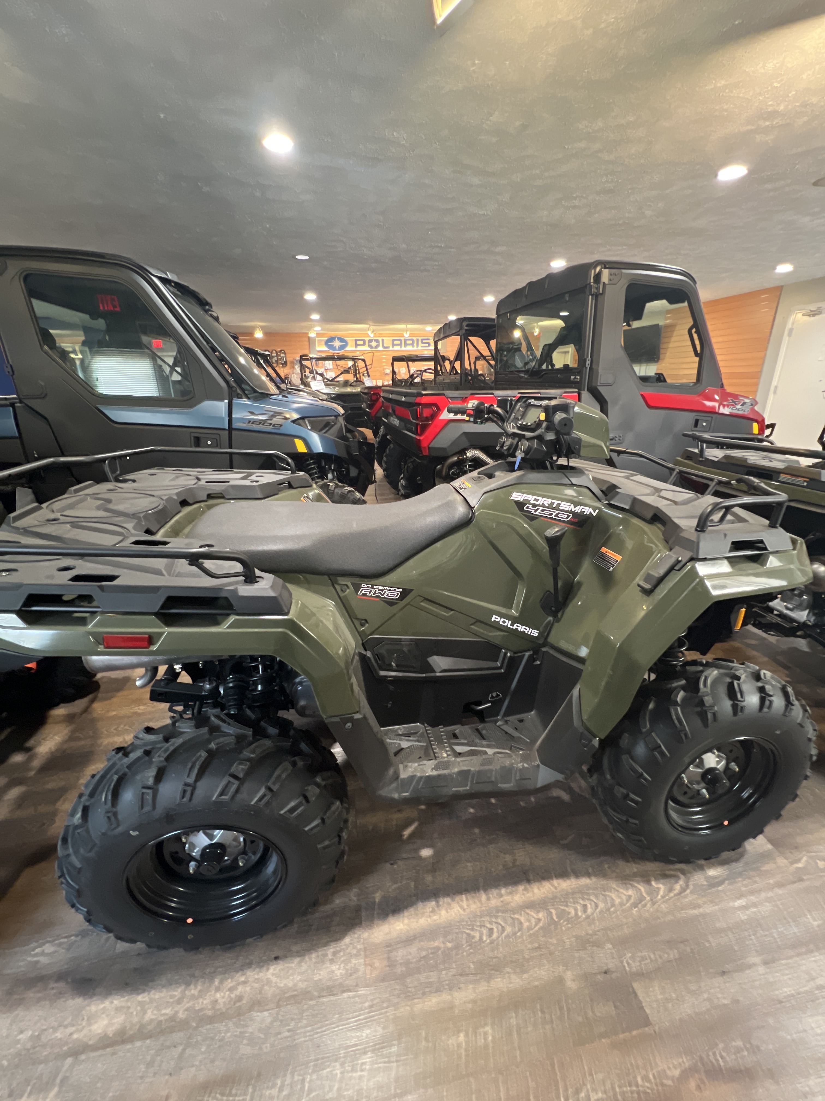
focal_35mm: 13
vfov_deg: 106.2
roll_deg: +0.9
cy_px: 550
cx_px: 412
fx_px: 413
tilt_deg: -21.6
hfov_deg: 89.9
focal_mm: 1.57
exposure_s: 1/40
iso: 800
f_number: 1.8
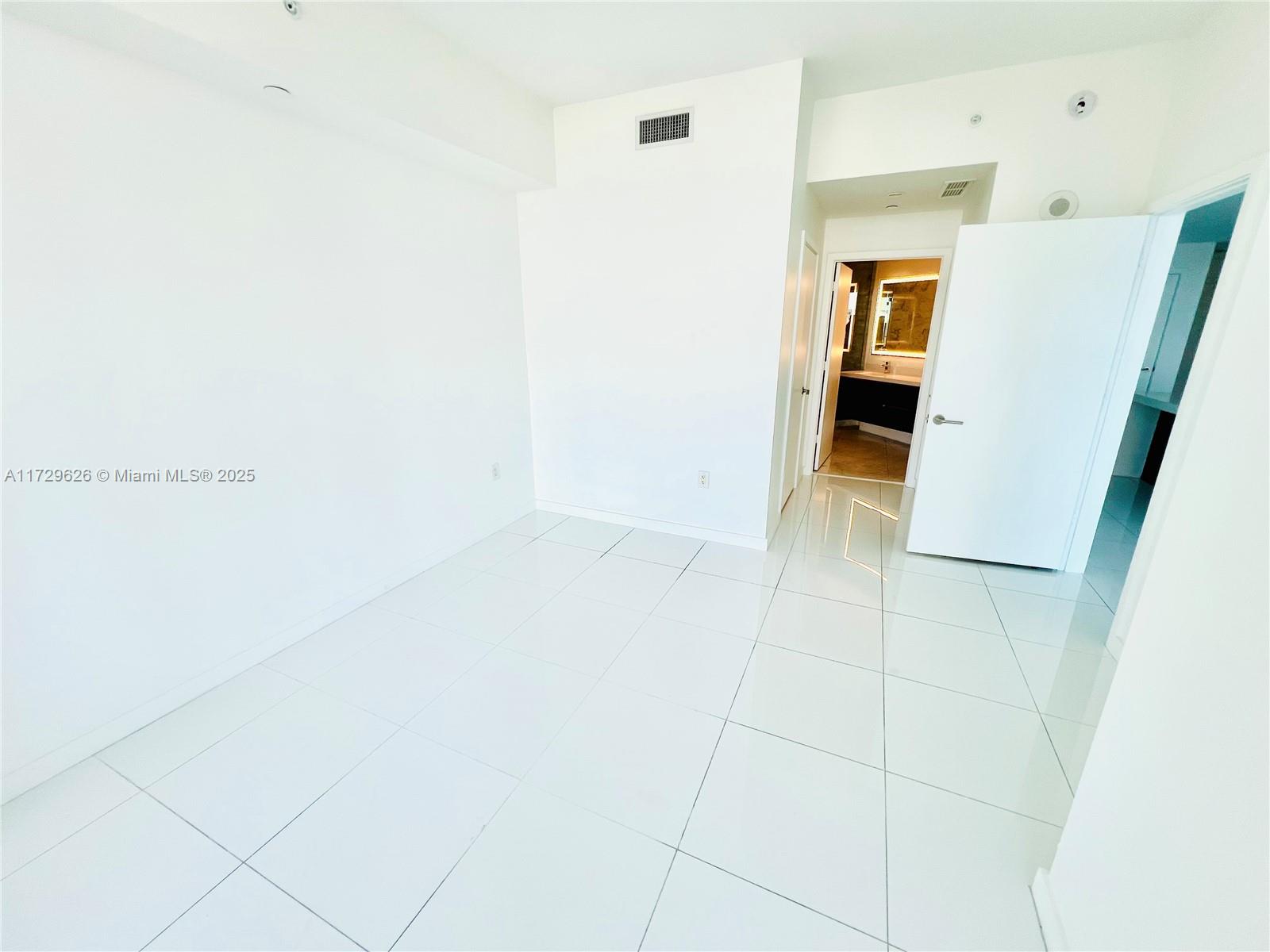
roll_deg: +0.1
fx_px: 477
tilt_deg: -17.2
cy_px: 476
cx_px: 635
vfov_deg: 89.9
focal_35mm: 13
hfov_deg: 106.2
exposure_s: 1/120
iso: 40
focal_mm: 1.57
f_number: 1.8
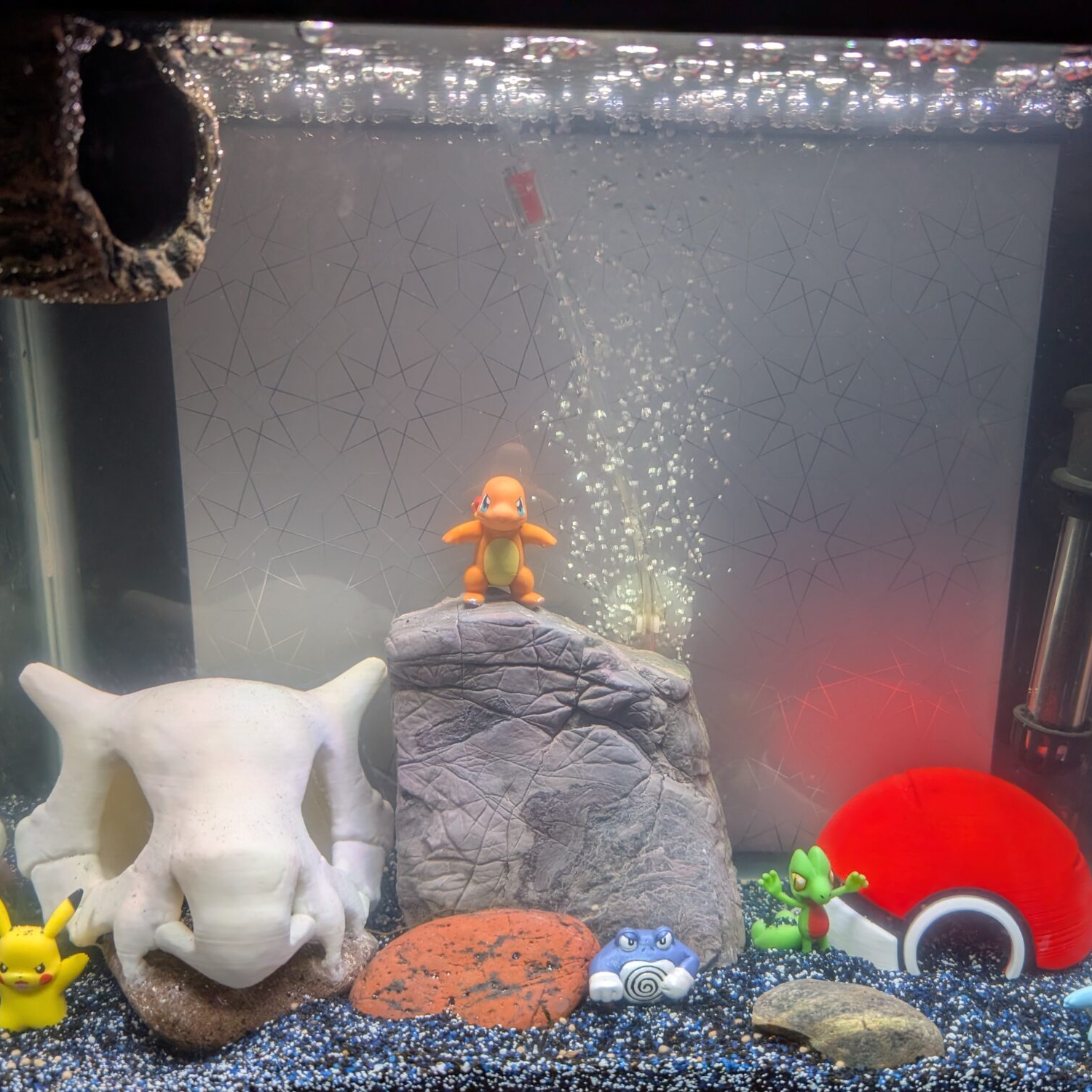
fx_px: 1035
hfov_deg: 55.5
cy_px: 560
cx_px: 604
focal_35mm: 29
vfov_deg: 55.6
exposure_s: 1/278
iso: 682
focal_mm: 6.9
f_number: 1.68
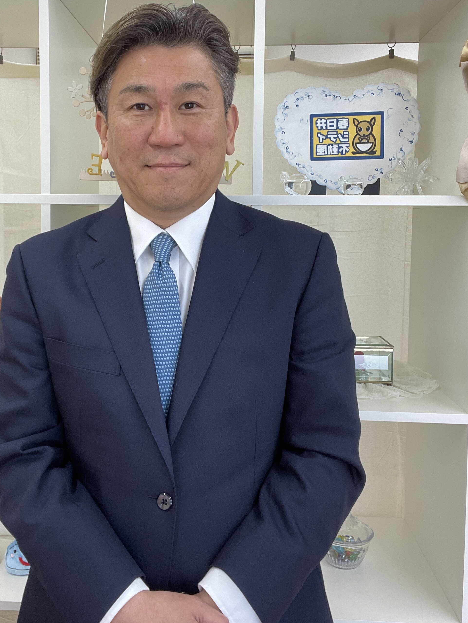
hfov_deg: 39.5
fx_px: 649
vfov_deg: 51.1
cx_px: 188
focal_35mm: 36
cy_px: 262
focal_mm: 2.71
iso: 100
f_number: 2.2
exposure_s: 1/111
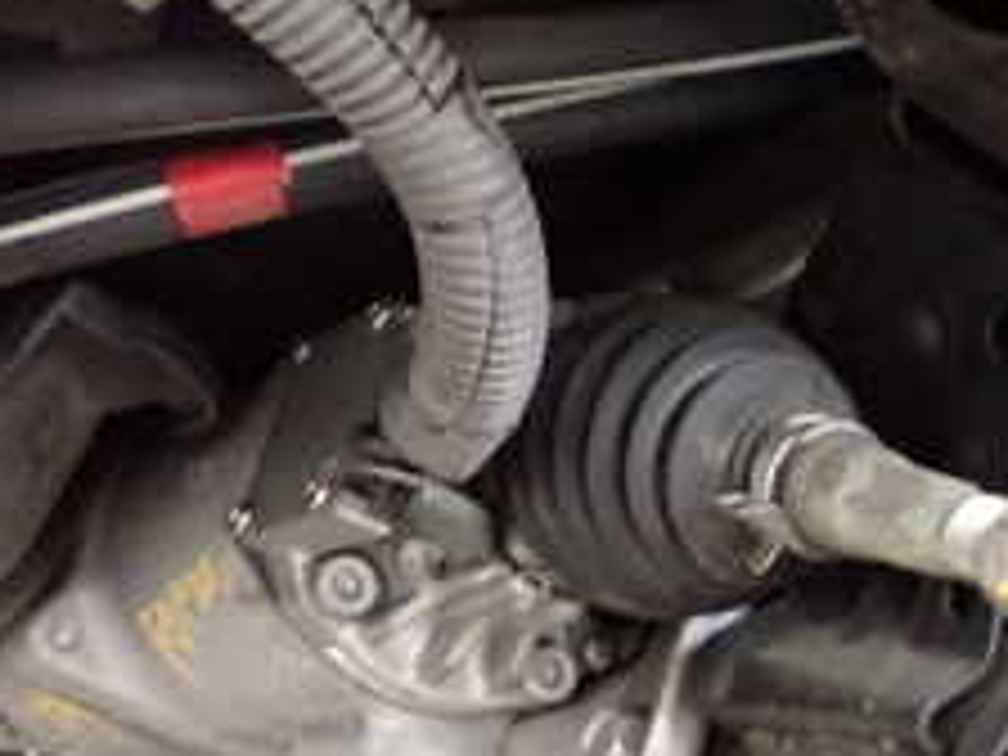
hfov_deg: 17.9
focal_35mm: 102
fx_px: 2970
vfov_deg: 14.2
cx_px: 1328
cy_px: 801
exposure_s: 1/25
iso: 800
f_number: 2.7
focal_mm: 6.83
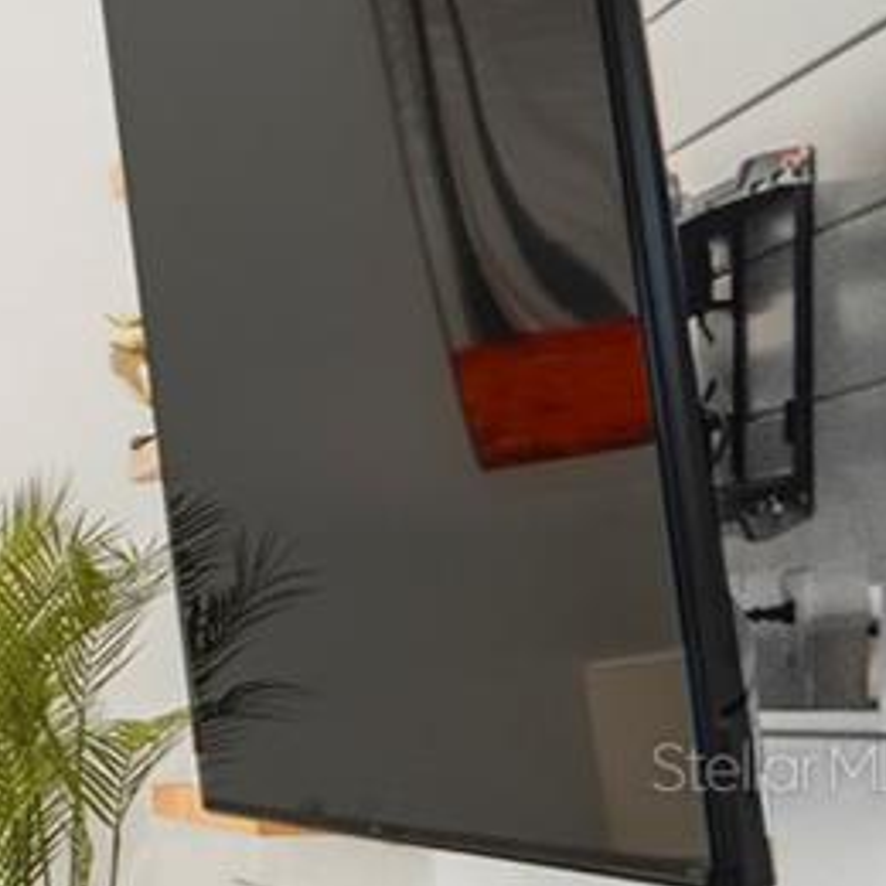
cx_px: -1772
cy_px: 767
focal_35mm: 94
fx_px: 2722
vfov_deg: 18.2
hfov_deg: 11.3
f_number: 3.2
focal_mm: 12
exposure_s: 1/100
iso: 400
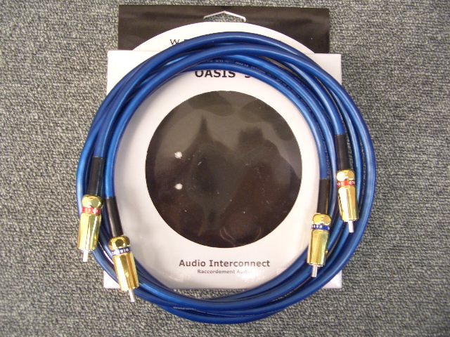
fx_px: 455
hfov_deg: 52.6
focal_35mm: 35
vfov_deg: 40.7
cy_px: 168
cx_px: 225
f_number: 2.6
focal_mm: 5.8
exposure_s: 1/8
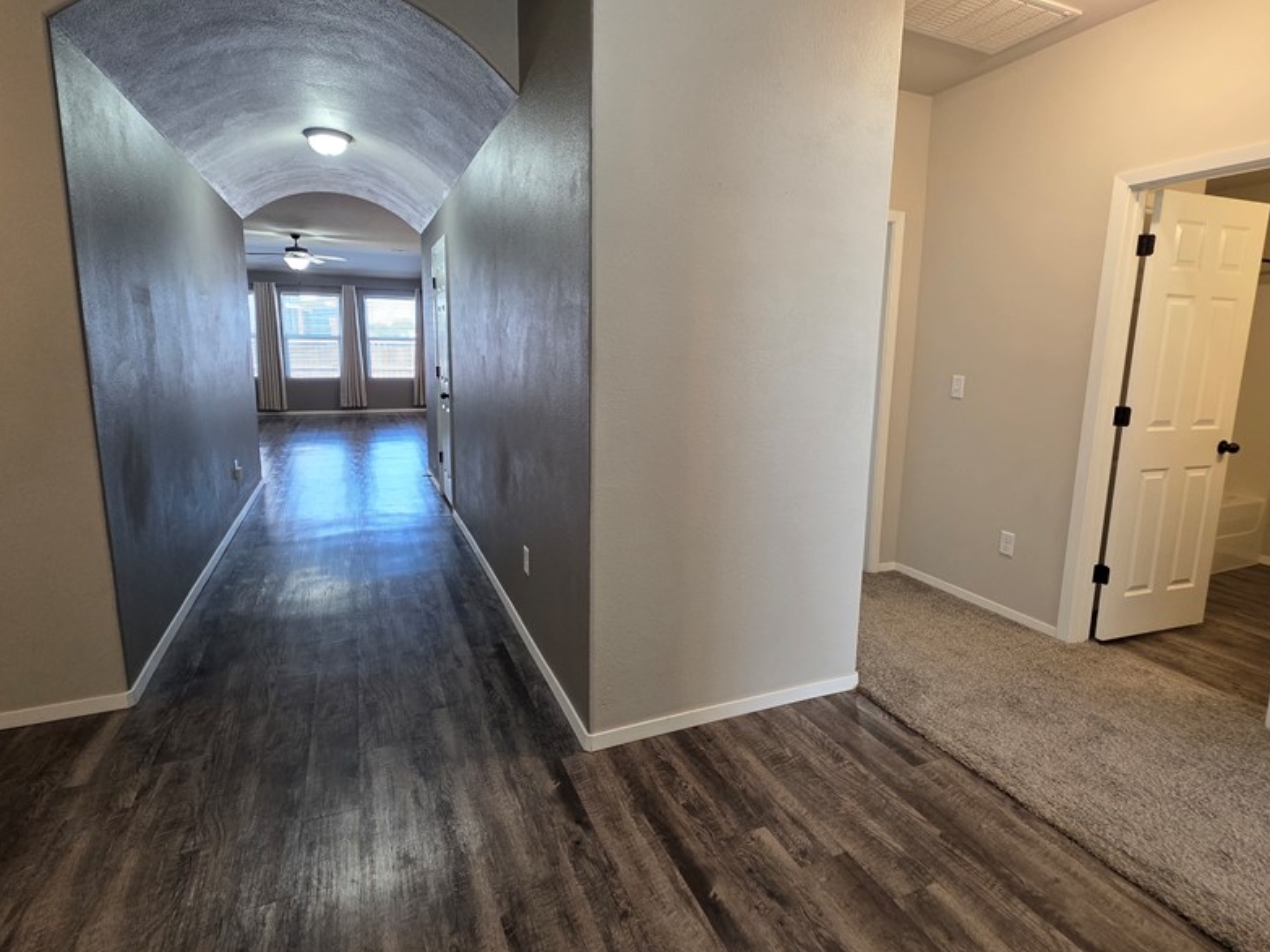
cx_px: 654
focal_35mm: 17
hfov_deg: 91.0
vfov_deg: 74.7
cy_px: 451
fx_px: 624
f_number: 1.9
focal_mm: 2.2
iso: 250
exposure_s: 1/120
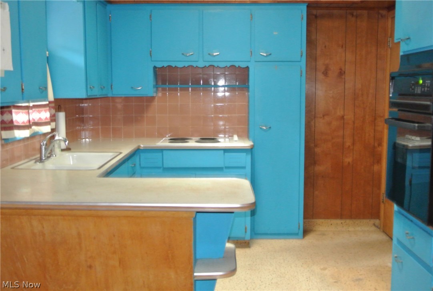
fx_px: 482
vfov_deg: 33.5
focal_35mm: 40
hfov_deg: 48.4
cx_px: 216
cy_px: 146
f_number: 4.2
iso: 1600
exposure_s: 1/2.5
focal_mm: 15.1
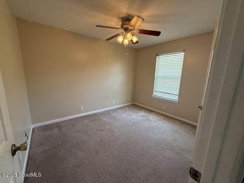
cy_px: 92
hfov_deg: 102.1
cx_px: 122
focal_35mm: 14
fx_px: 99
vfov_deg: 85.7
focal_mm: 2.22
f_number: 2.2
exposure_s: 1/60
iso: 200
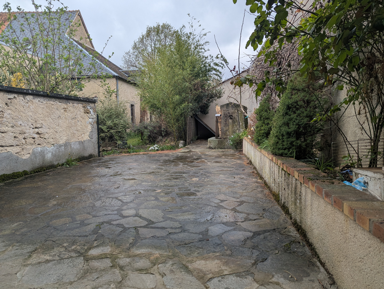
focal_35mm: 24
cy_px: 144
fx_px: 267
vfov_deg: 56.9
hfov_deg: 71.5
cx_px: 192
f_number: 1.85
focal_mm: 6.81
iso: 45
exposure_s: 1/575
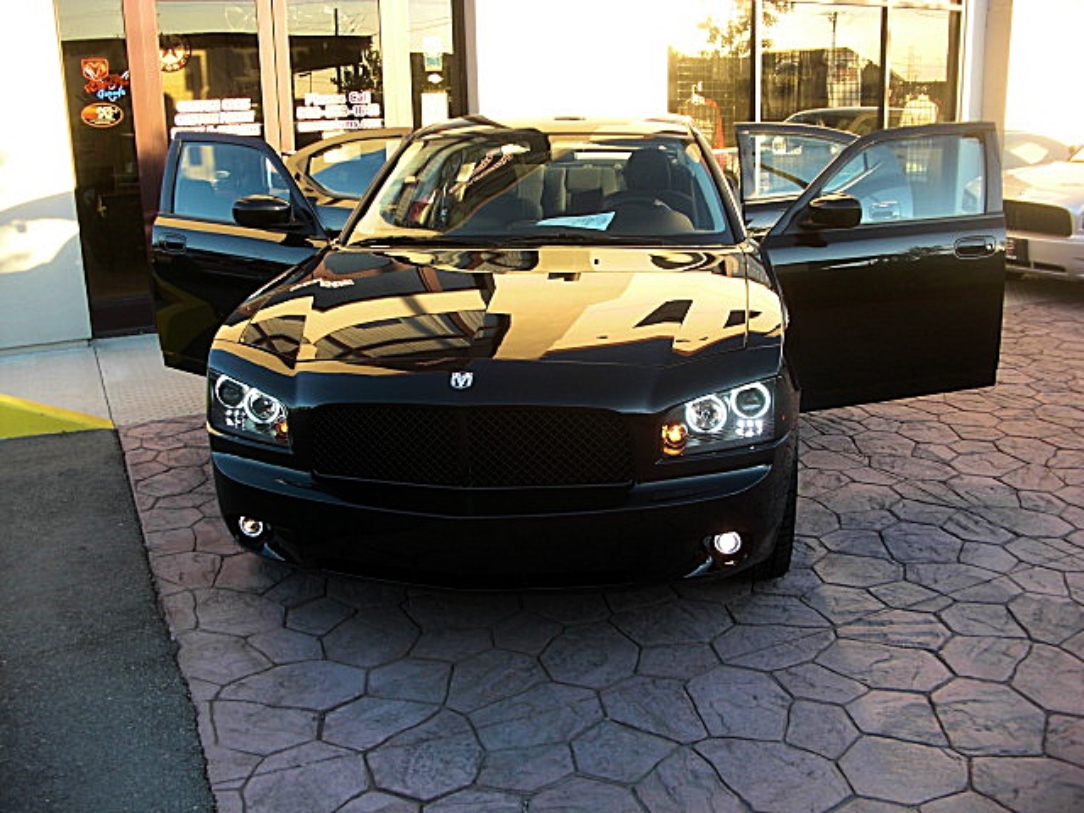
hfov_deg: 51.4
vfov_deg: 39.7
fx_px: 1127
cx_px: 542
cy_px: 406
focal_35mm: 36
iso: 50
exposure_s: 1/80
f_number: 2.8
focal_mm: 6.3
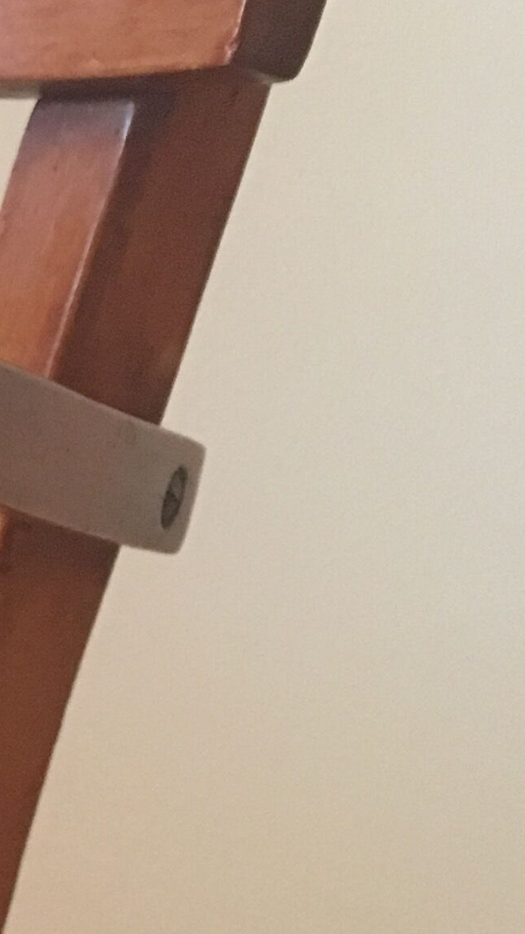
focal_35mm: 110
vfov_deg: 19.0
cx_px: -648
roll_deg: -2.6
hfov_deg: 9.9
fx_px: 2724
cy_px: 911
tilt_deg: -20.6
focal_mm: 4.15
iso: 200
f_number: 2.2
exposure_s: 1/20
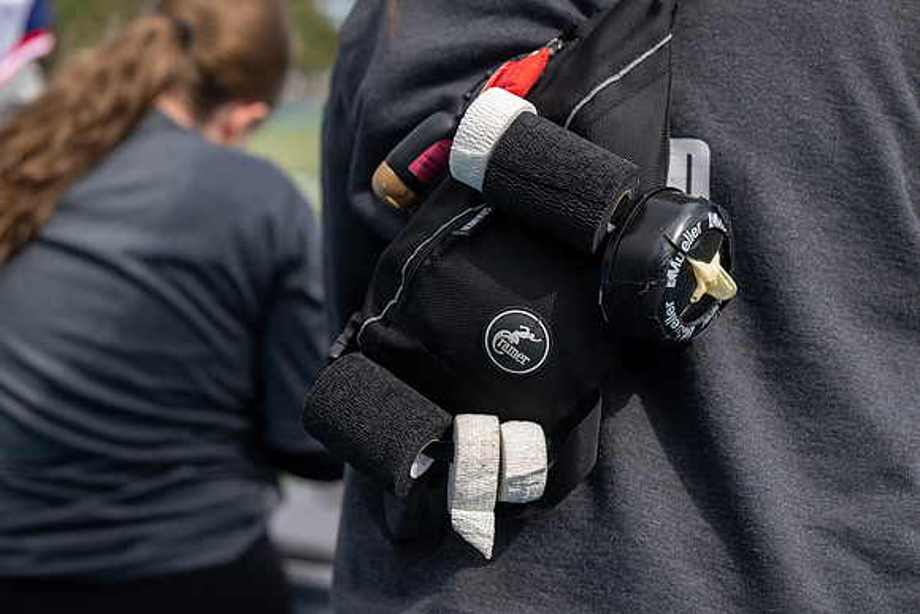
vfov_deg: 17.3
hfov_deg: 25.7
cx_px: 460
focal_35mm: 79
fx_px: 2019
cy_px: 307
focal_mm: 79
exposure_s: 1/1600
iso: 250
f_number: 4
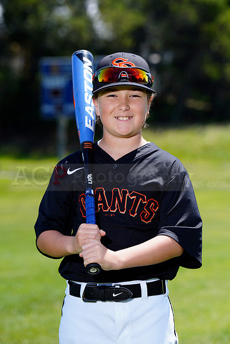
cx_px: 115
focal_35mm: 180
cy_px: 172
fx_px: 1724
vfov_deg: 11.4
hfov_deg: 7.6
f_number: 6.3
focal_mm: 180
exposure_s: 1/250
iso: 100
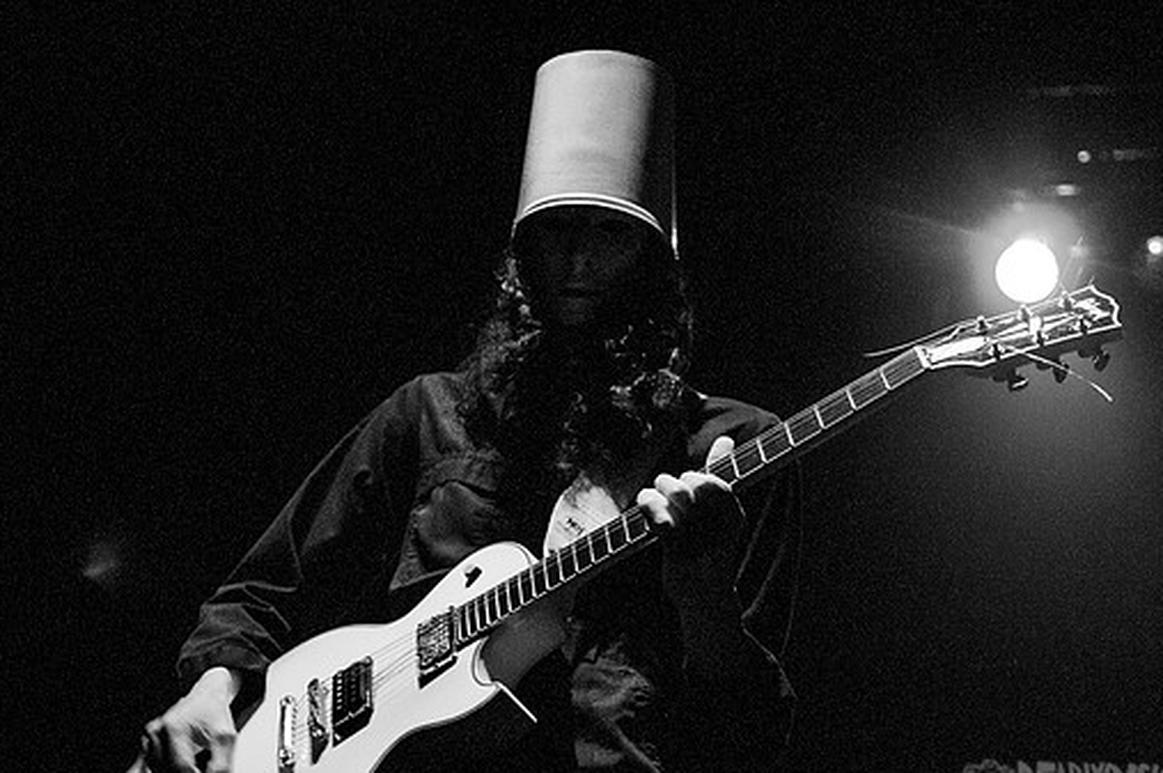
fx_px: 1936
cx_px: 562
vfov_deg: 22.6
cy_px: 400
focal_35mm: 60
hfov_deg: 33.4
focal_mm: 35
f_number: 2.8
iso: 1250
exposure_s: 1/60
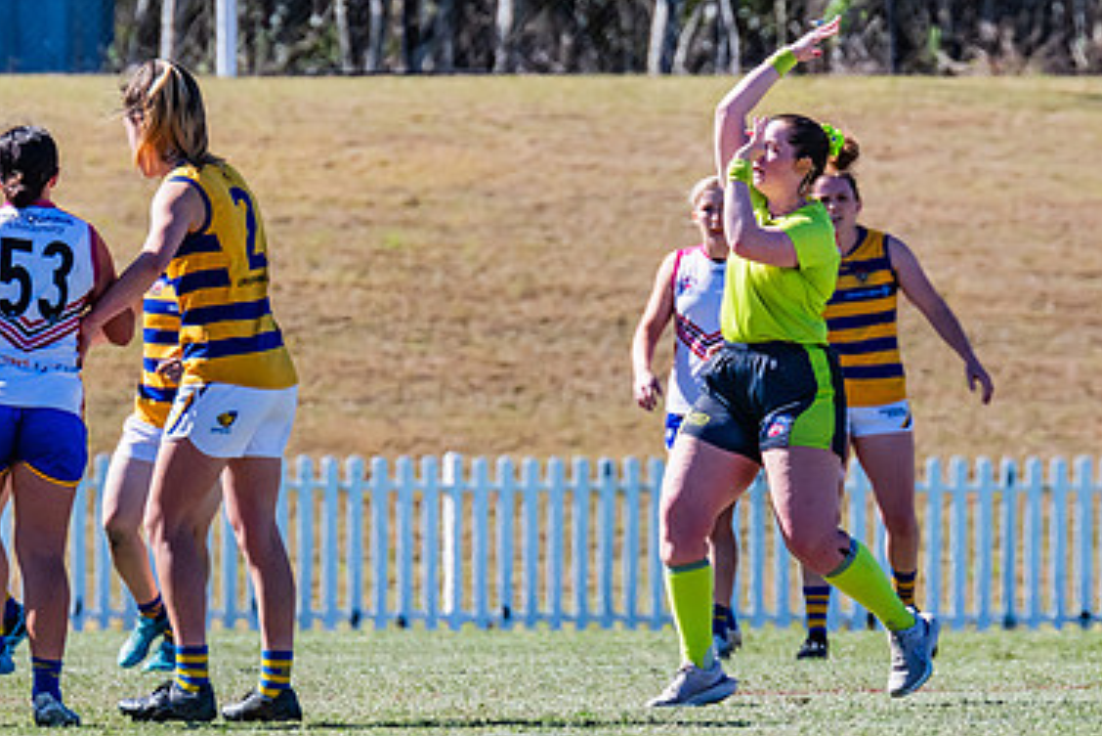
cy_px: 271
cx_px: 716
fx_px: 27712
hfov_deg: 2.3
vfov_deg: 1.5
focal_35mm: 905
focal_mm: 420
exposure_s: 1/1600
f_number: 8
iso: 800
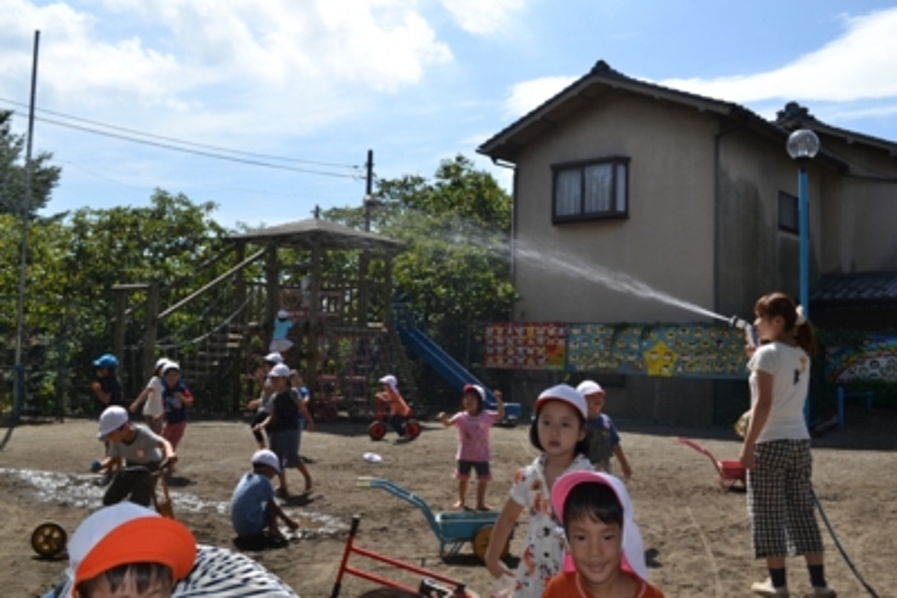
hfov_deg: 53.1
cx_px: 448
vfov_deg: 36.9
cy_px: 299
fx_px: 897
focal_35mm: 36
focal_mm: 24
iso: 100
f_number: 9
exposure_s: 1/200
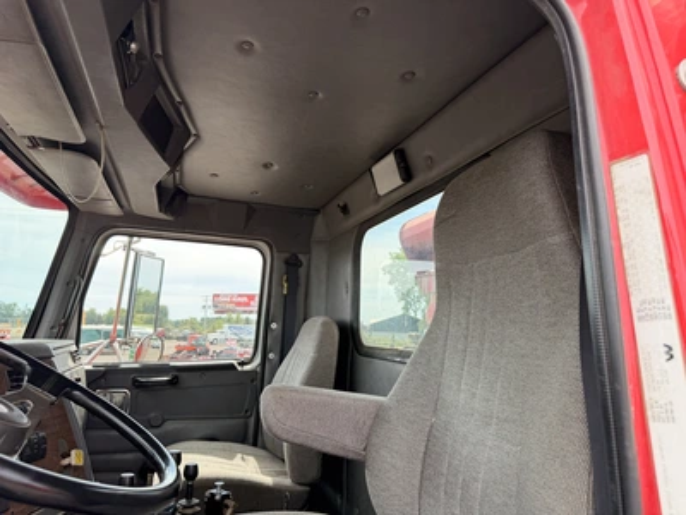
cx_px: 343
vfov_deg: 56.8
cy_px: 258
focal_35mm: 24
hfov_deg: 71.6
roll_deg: -1.4
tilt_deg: +10.7
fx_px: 476
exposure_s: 1/920
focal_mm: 6.76
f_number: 1.78
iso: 100
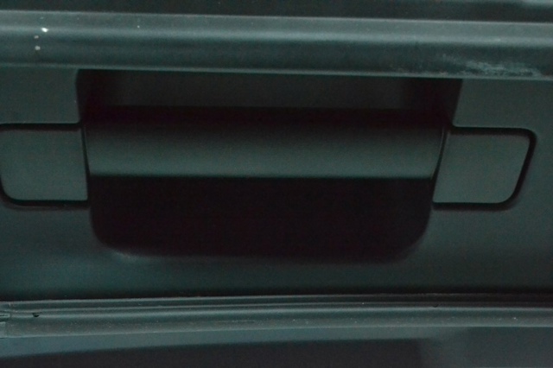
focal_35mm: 60
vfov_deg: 22.6
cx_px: 276
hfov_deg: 33.4
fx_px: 921
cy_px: 184
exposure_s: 1/125
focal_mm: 40
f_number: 10
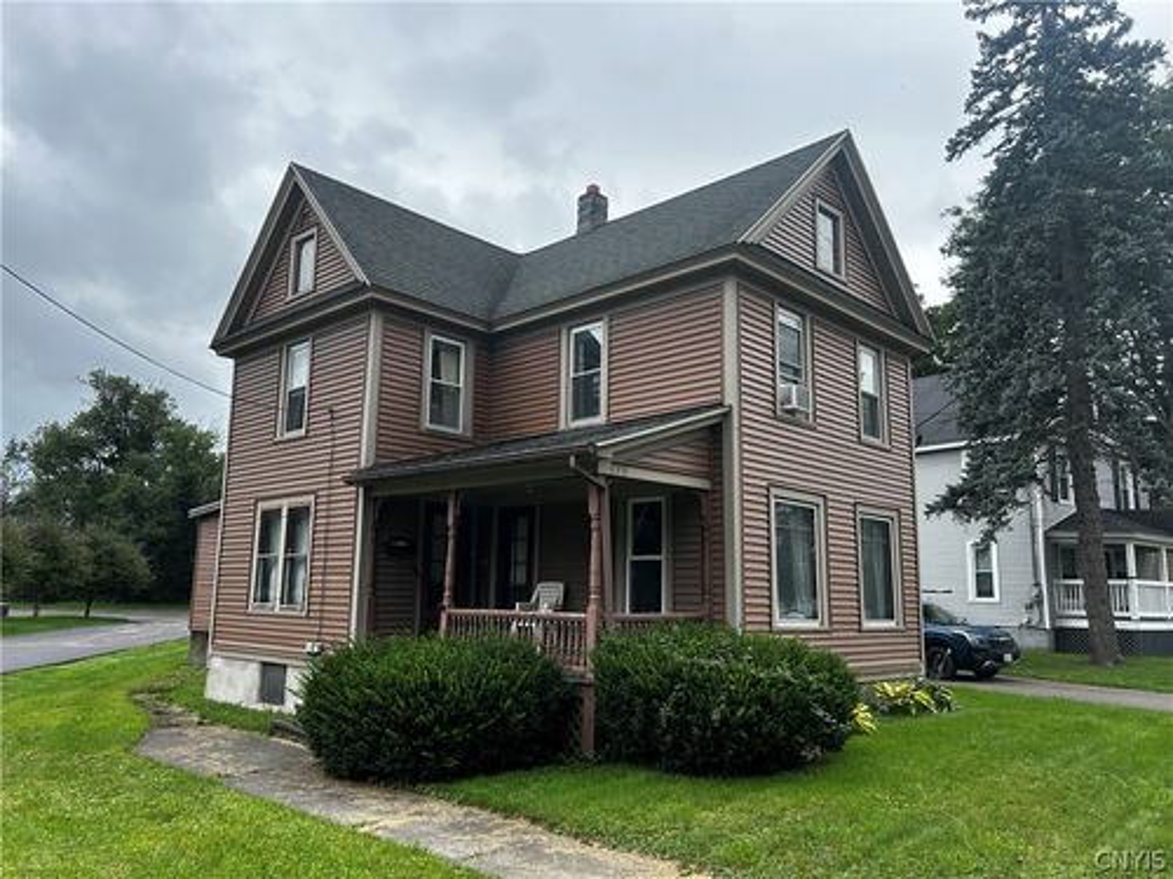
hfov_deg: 67.3
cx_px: 586
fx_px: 881
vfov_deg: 53.1
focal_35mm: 26
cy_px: 440
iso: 50
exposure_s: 1/1209
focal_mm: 5.7
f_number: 1.5
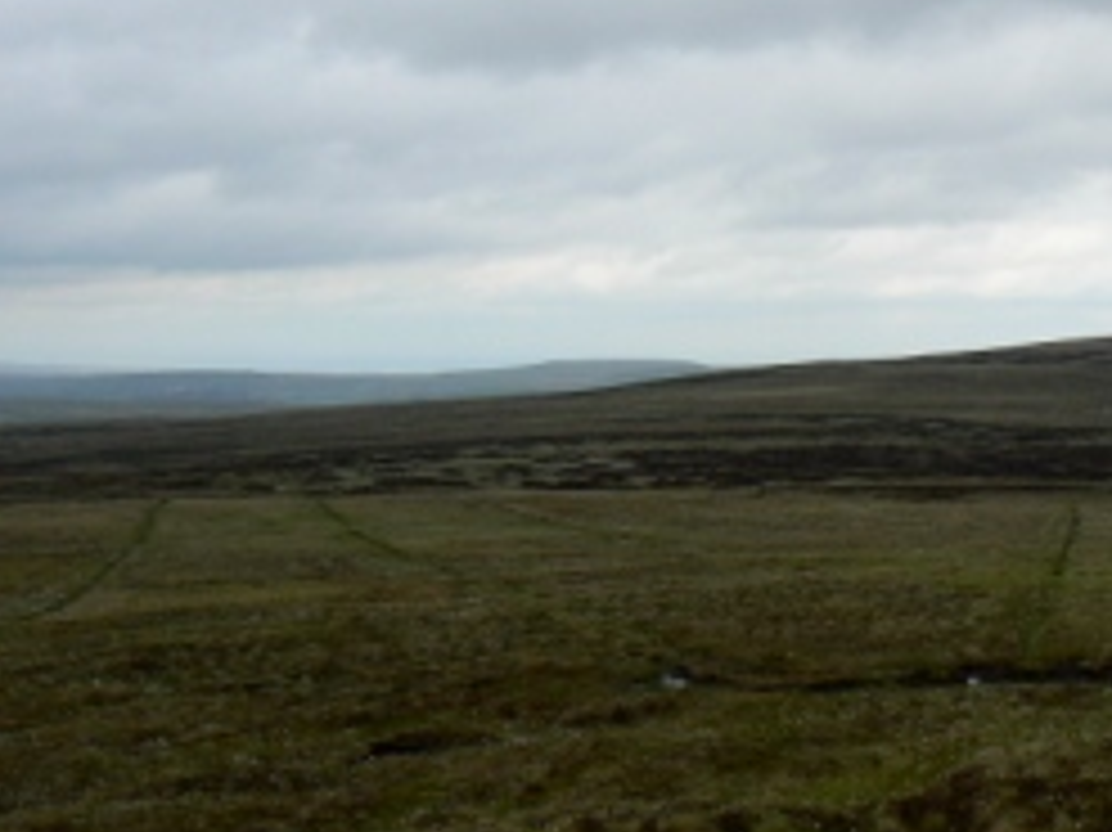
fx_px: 2023
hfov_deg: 29.6
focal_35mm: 63
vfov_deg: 23.3
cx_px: 968
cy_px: 378
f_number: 6.3
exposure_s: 1/400
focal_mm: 6
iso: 80
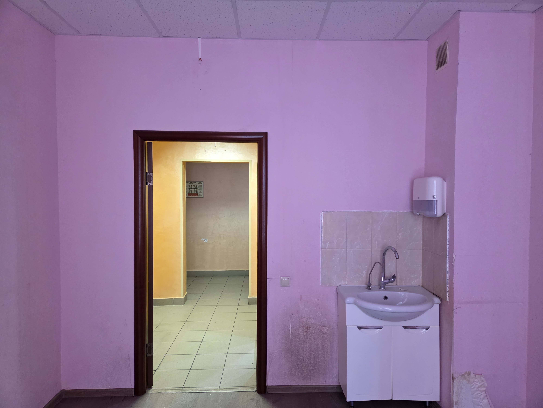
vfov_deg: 58.9
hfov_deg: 73.9
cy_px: 204
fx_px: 361
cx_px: 272
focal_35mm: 23
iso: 640
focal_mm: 5.4
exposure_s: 1/100
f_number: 1.8
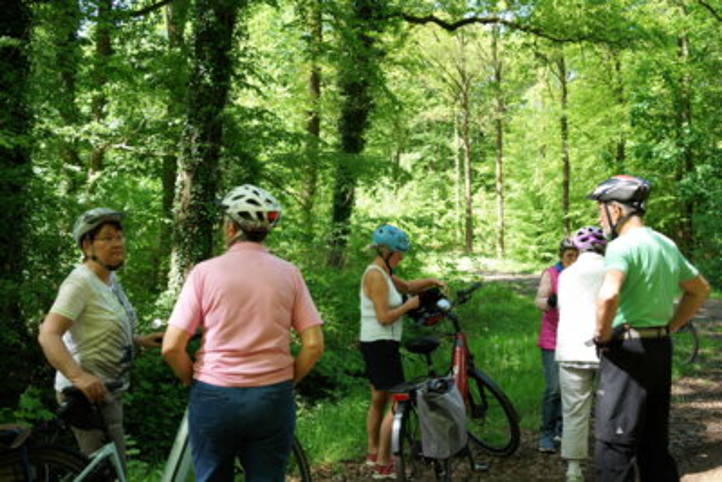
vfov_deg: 37.9
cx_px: 361
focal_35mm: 35
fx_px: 702
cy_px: 241
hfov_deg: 54.4
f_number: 4.5
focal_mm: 35
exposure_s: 1/80
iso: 100
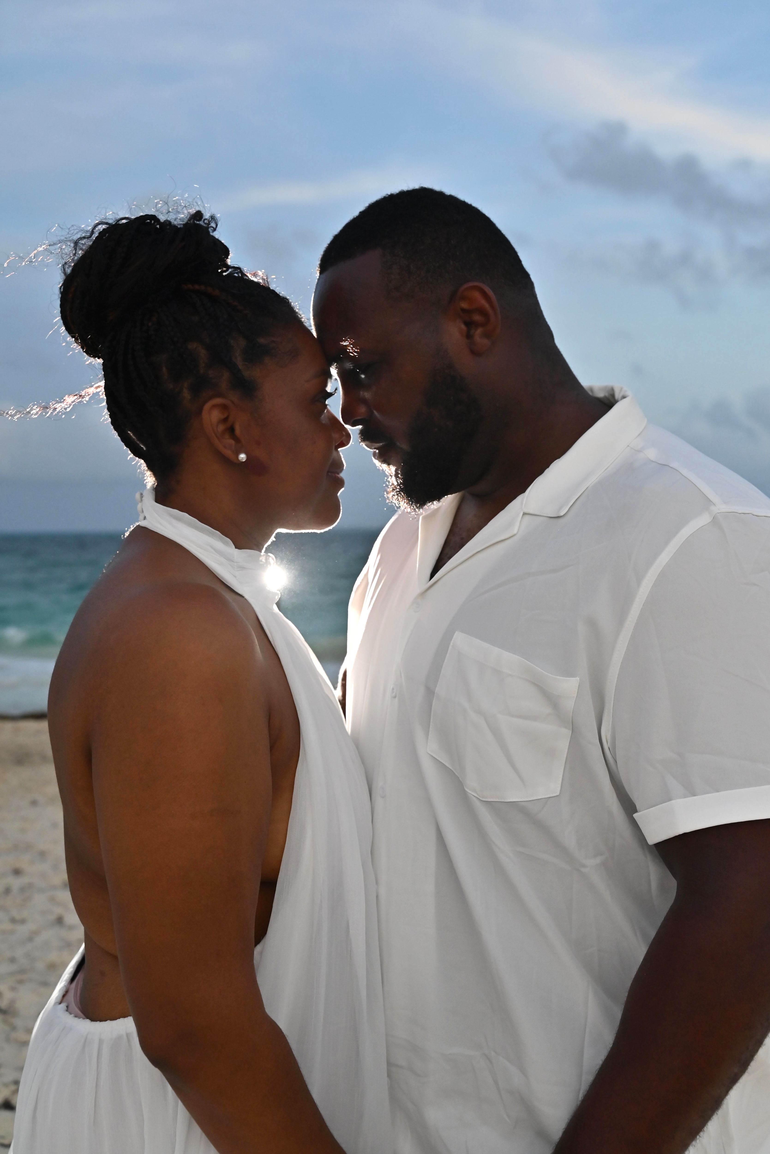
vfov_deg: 46.4
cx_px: 385
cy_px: 577
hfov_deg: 31.9
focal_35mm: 42
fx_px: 1346
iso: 1000
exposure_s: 1/1600
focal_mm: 42
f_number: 5
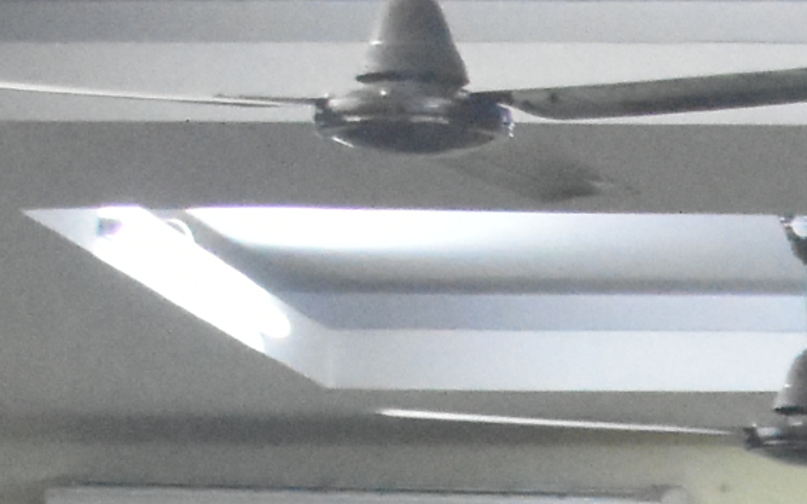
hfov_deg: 5.4
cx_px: 2393
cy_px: 1747
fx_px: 8003
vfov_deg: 3.5
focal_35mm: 364
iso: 8000
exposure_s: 1/320
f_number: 4.2
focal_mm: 30
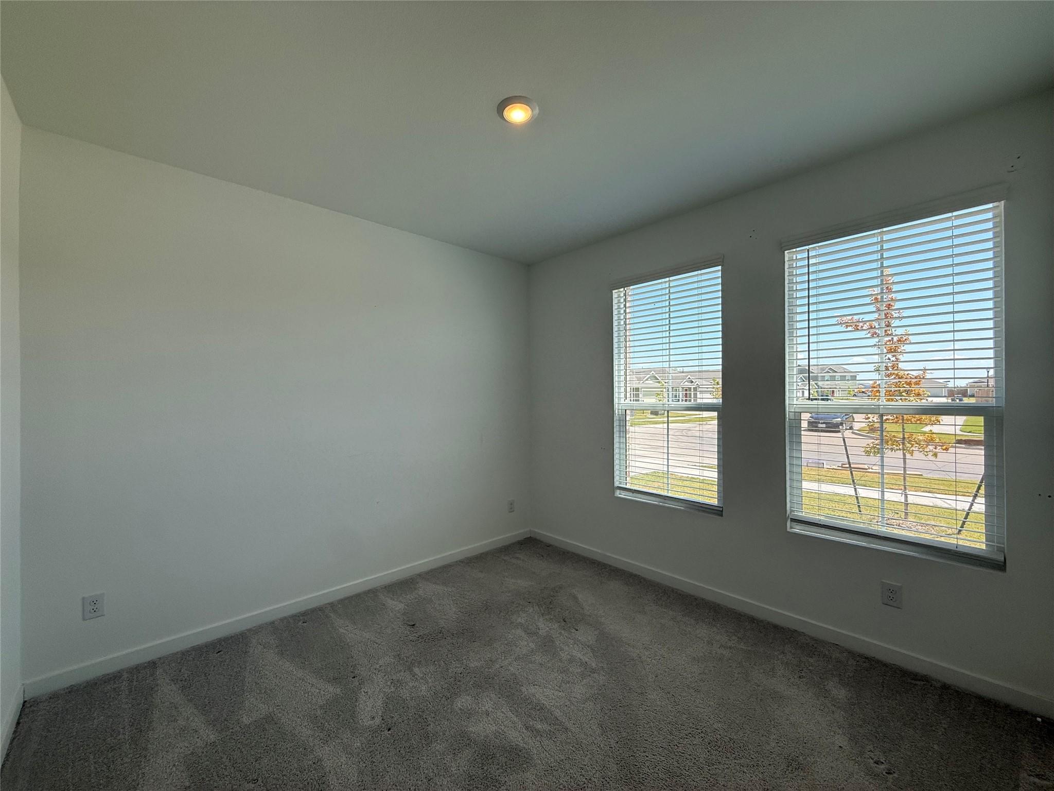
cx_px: 527
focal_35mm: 14
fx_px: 426
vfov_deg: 85.7
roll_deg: +0.5
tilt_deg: -0.2
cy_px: 396
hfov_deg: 102.1
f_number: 2.2
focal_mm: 2.22
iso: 64
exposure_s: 1/370
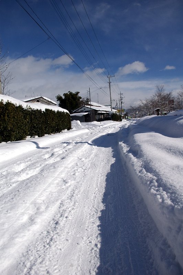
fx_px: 206
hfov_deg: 47.9
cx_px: 92
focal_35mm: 27
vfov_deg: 67.4
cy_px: 138
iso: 200
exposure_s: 1/2000
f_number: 8
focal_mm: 18
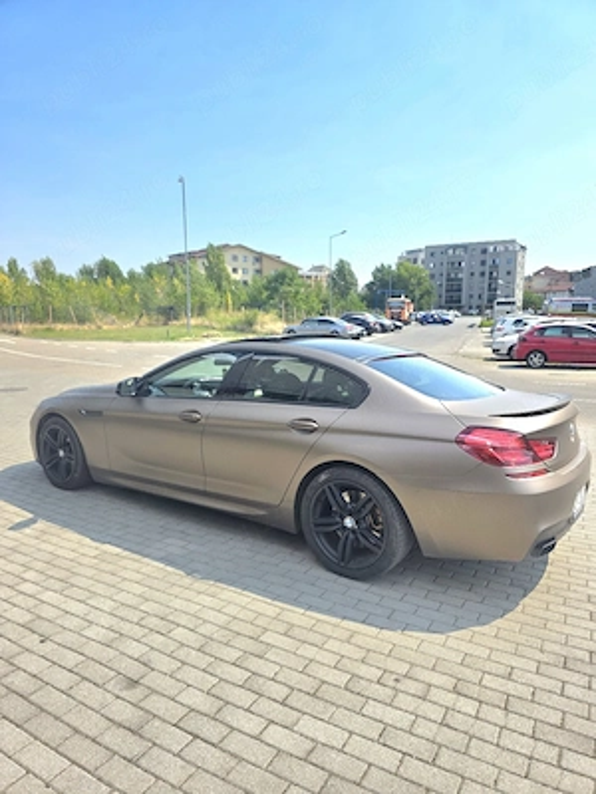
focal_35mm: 23
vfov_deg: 73.9
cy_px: 397
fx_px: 528
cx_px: 298
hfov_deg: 58.9
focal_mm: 6.3
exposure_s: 1/5000
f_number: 1.7
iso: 80
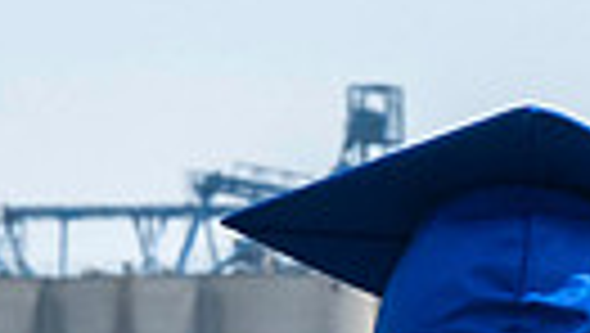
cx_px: -32
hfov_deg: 2.7
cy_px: 817
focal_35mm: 795
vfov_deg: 1.5
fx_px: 12450
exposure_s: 1/250
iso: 200
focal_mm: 70
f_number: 13
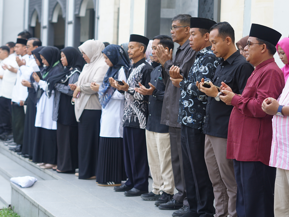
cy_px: 87
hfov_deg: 23.5
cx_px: 162
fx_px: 693
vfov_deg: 17.8
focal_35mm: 83
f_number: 2.8
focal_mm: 50
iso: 125
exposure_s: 1/200
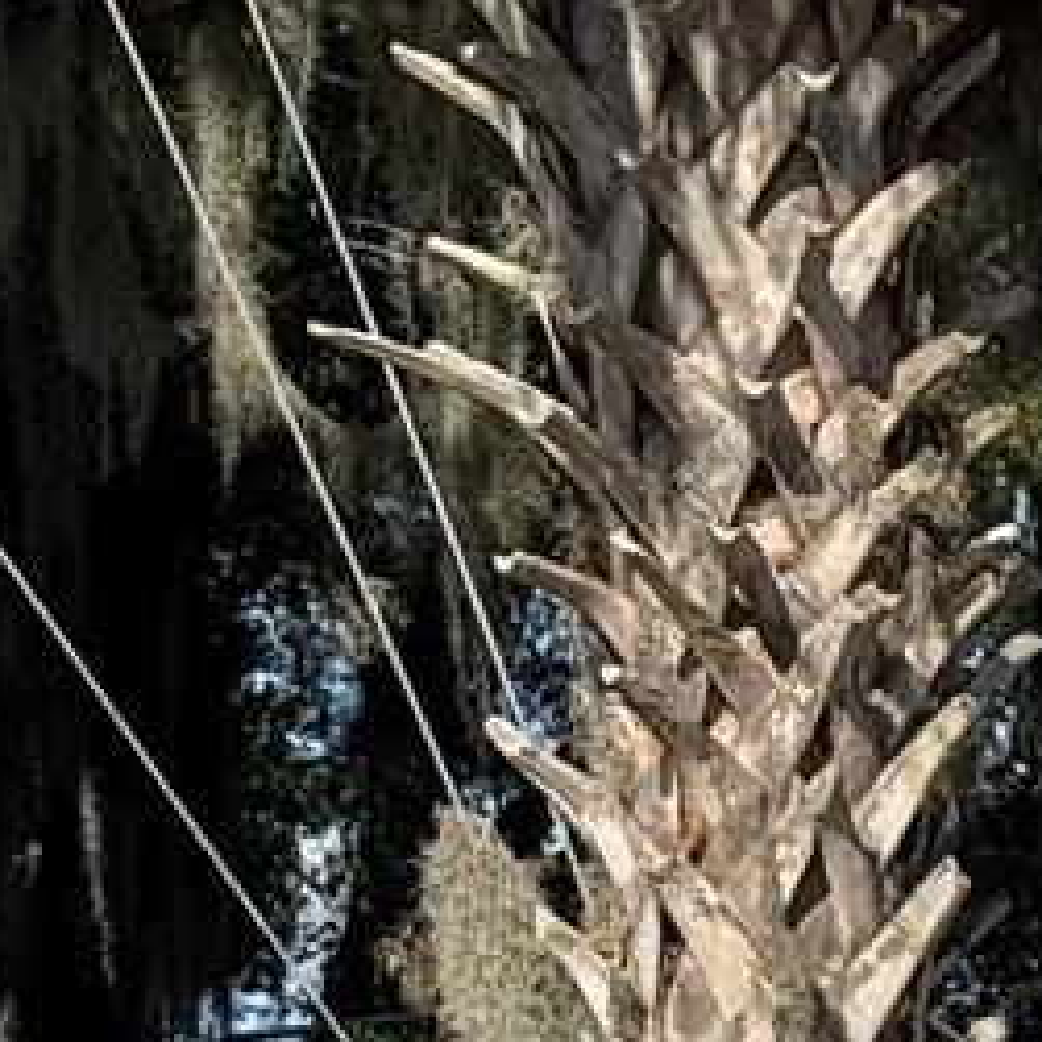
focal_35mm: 270
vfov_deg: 6.4
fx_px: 9195
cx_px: 2765
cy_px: 1818
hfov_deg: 6.1
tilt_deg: -0.1
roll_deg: +0.8
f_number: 1.78
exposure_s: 1/4878
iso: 80
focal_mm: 6.76
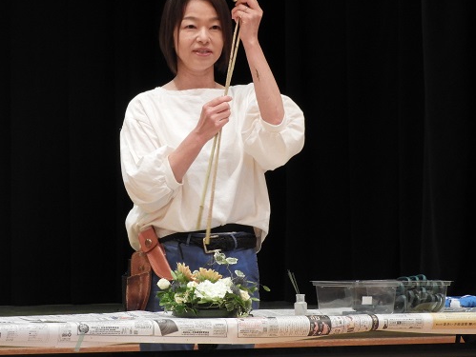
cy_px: 132
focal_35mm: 173
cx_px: 182
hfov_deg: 11.4
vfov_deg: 8.6
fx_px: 2381
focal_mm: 24.2
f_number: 5
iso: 500
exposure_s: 1/15
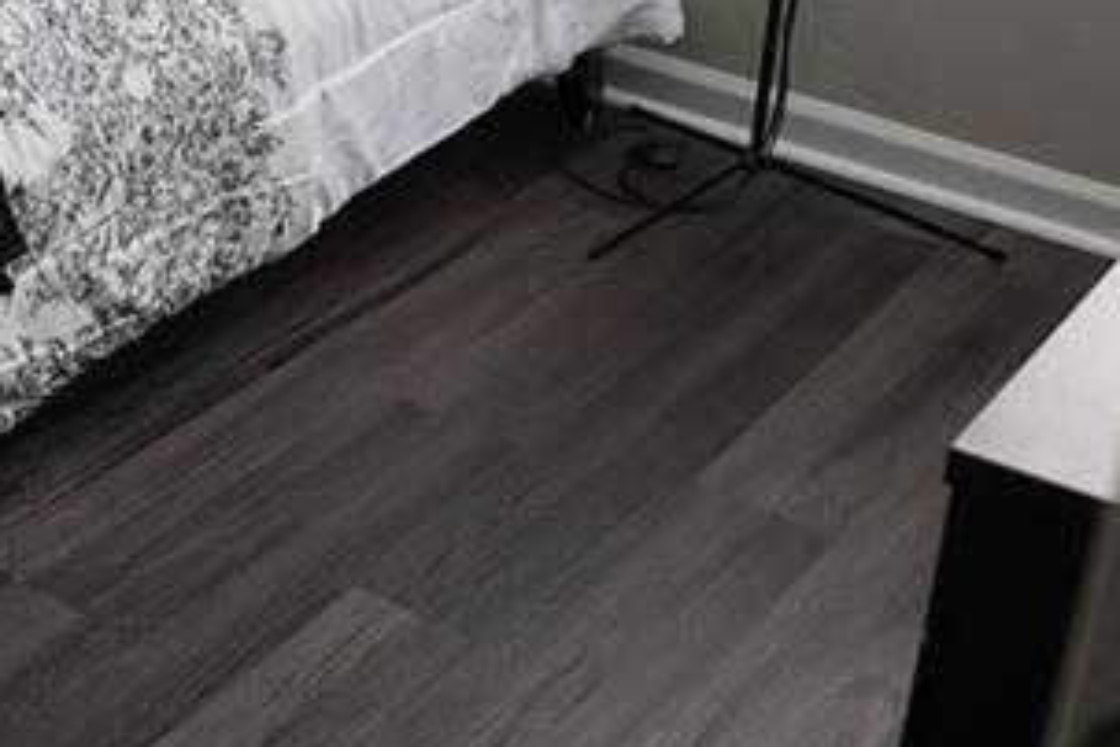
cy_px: -285
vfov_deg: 15.8
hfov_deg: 21.5
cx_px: -506
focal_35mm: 81
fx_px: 2520
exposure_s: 1/160
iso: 1600
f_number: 2.8
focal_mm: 24
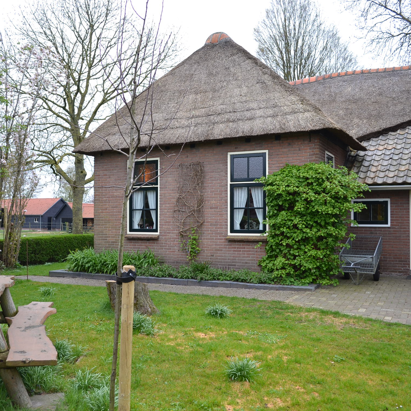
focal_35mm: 35
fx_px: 470
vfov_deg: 47.2
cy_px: 207
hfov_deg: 47.1
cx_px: 176
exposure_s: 1/80
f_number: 4.5
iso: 100
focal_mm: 18
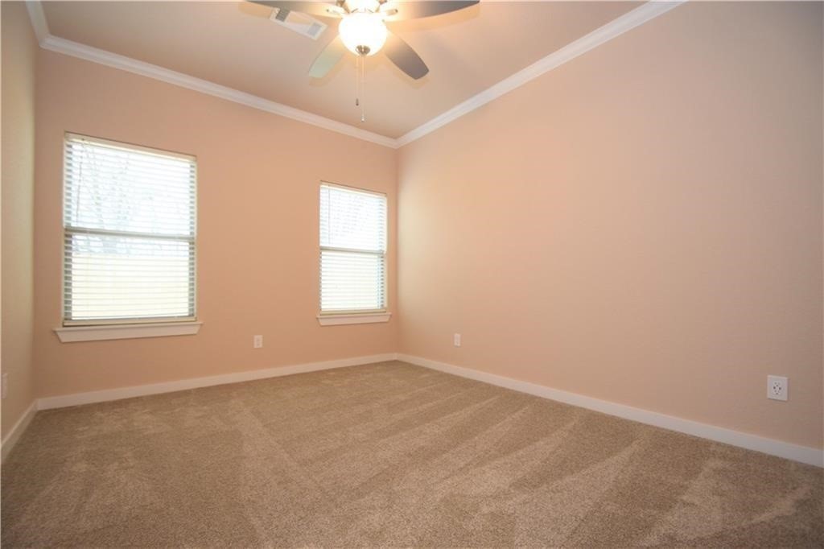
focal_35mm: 15
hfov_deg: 100.4
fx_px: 343
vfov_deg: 77.3
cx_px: 412
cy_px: 274
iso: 800
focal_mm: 10
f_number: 4
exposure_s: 1/60
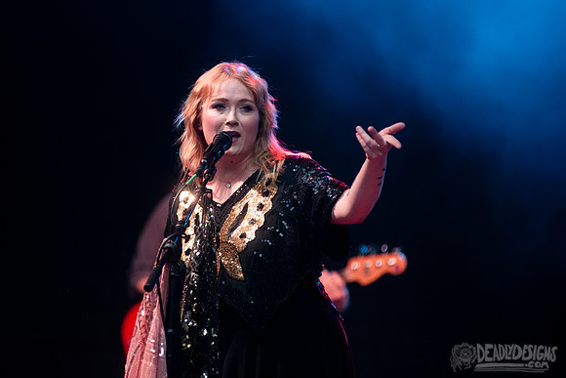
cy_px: 167
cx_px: 250
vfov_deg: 6.2
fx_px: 3509
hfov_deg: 9.2
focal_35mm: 223
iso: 1000
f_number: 3.2
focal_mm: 200
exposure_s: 1/200
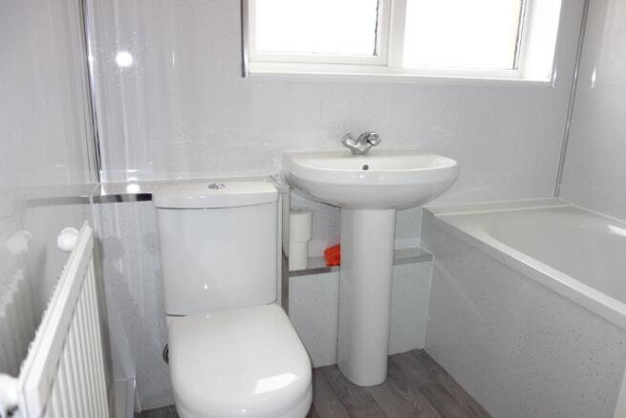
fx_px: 487
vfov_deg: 46.4
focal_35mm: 28
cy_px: 209
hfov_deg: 65.5
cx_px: 313
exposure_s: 1/80
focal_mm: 10.4
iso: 125
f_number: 1.8
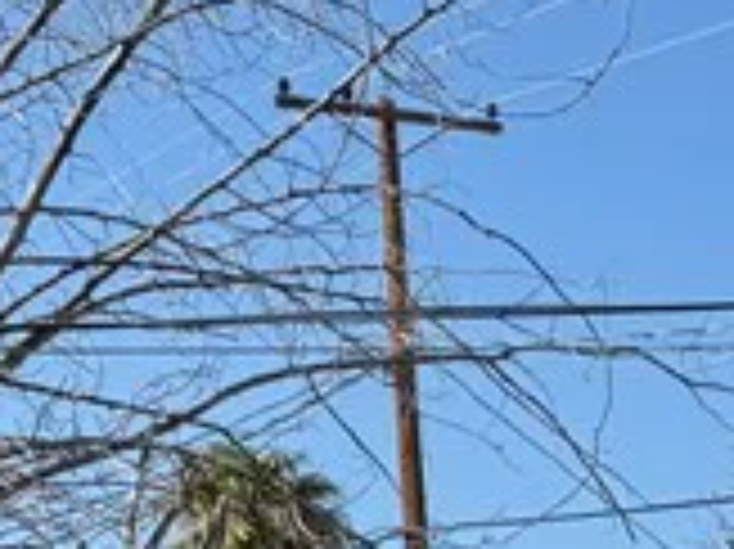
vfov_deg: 9.0
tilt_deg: -3.3
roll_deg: +0.1
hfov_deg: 11.9
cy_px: 1246
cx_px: 1391
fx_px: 3199
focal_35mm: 151
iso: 80
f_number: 1.78
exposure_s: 1/3953
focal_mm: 6.76
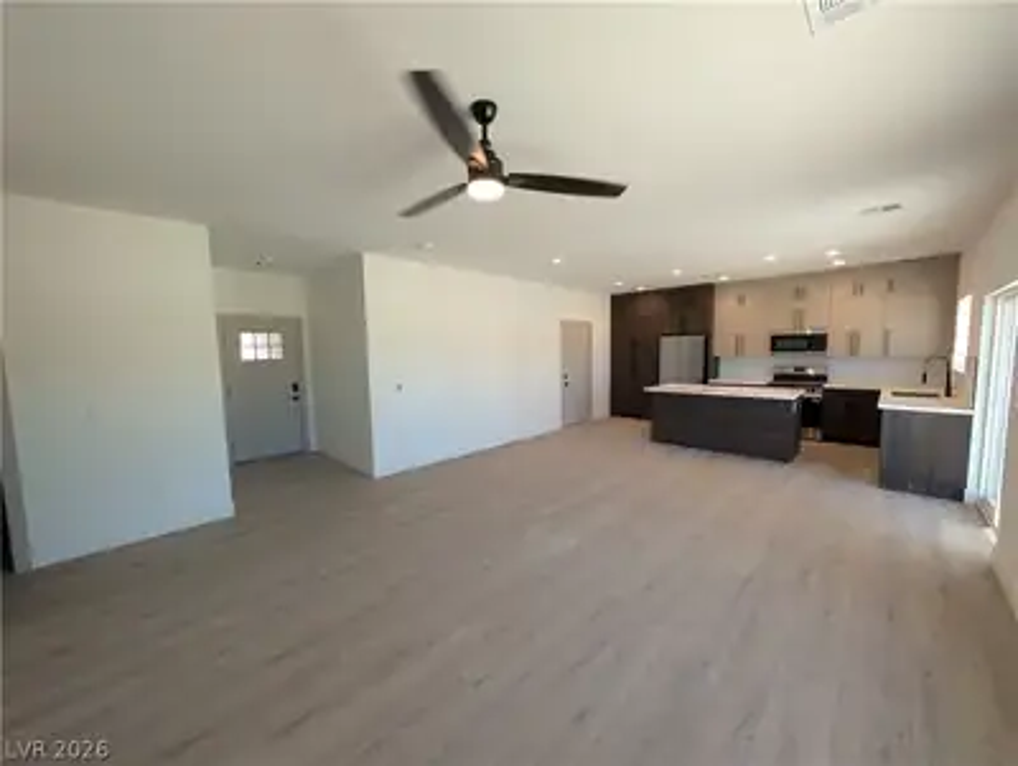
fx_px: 353
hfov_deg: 110.5
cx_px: 509
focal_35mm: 12
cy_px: 383
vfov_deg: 94.6
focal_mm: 2.02
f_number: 1.7
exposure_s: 1/120
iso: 59
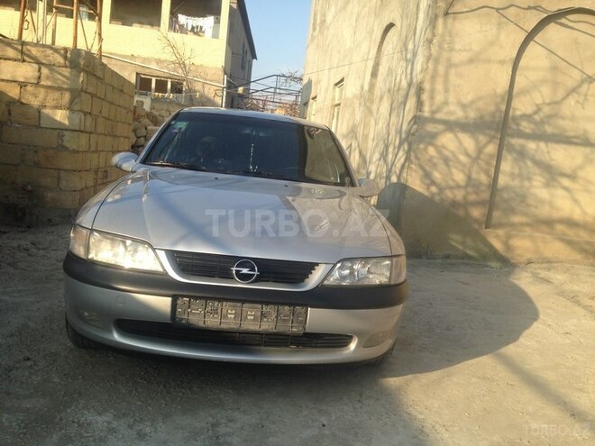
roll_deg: -5.2
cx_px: 298
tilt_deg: -3.1
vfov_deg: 42.9
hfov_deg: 55.4
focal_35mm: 33
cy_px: 223
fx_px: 567
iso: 50
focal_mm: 4.12
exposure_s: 1/669
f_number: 2.4
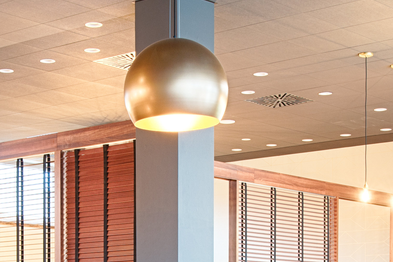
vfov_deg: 13.2
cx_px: 152
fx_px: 1081
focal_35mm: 99
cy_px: 361
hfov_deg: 20.6
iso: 100
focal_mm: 22
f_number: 8
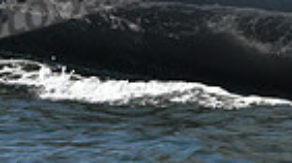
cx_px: 319
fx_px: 2336
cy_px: -131
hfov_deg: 7.1
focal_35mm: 302
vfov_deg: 4.0
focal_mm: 70
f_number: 8
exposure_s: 1/1250
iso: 250
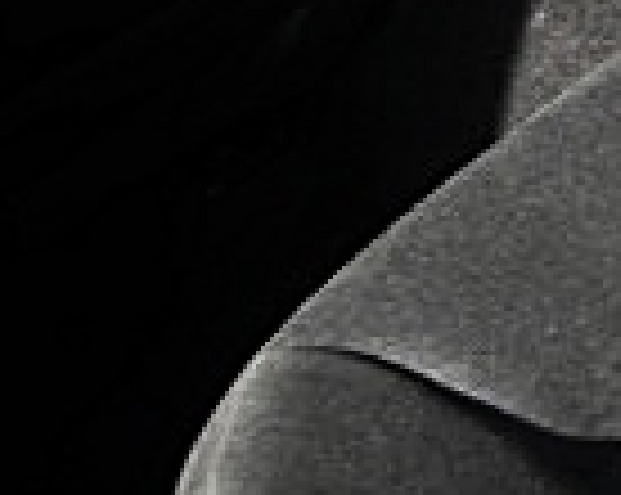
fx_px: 2992
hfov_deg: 11.6
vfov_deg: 9.1
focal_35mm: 163
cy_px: -315
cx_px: 783
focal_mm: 6.3
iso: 100
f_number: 2.8
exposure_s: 1/125
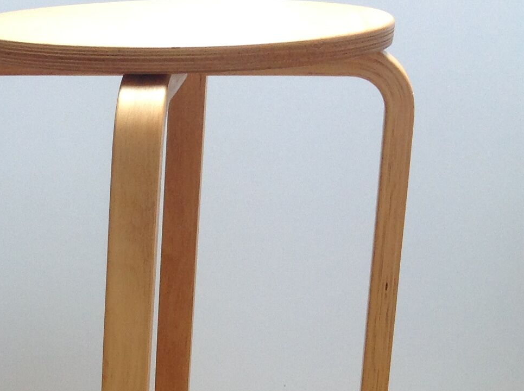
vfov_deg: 15.1
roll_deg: +2.5
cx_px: -109
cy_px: 481
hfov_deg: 19.6
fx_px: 1421
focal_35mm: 94
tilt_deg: -24.5
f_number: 2.4
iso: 50
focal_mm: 4.28
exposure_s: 1/60
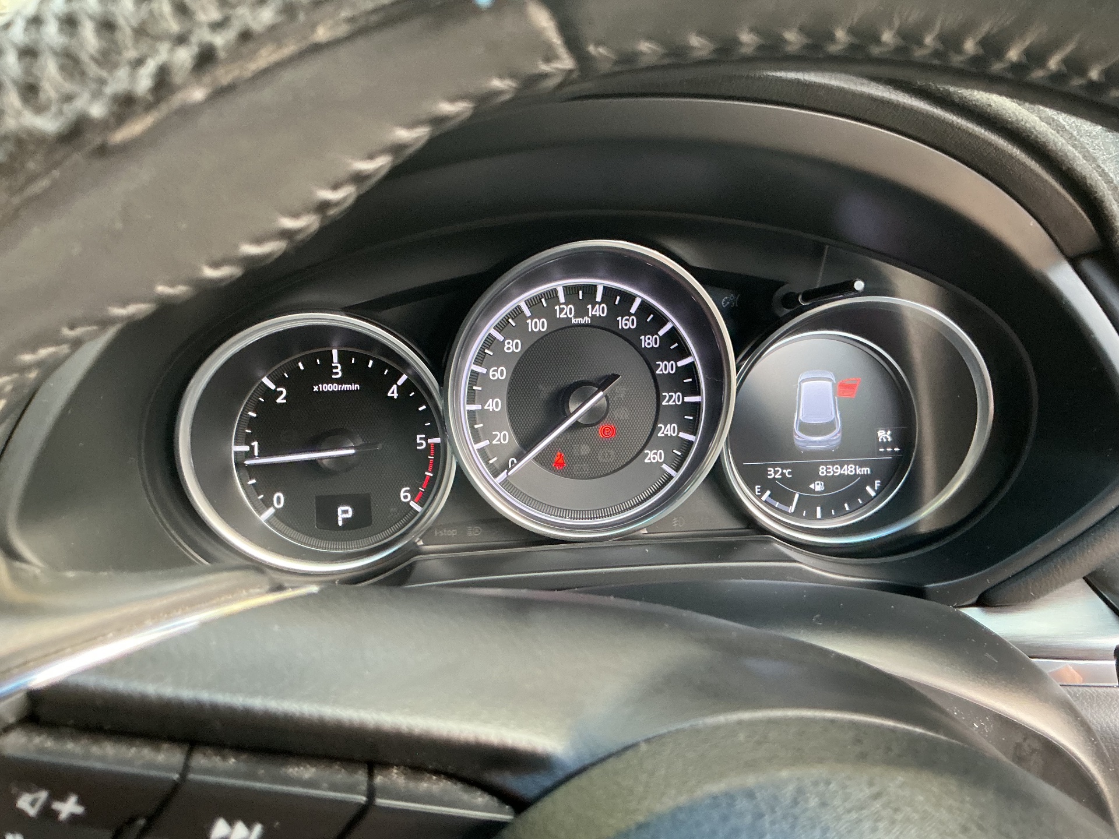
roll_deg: +2.8
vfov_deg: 48.2
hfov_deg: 61.7
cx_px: 560
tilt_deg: -26.1
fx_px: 937
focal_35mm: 29
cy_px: 420
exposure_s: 1/60
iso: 160
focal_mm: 3
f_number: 1.8
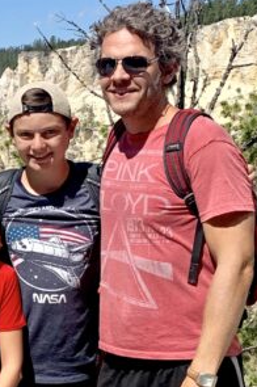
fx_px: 1009
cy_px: 220
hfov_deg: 13.3
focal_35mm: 94
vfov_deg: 21.7
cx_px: -177
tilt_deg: -5.6
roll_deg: -1.0
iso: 25
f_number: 1.8
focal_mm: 4.25
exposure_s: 1/2257
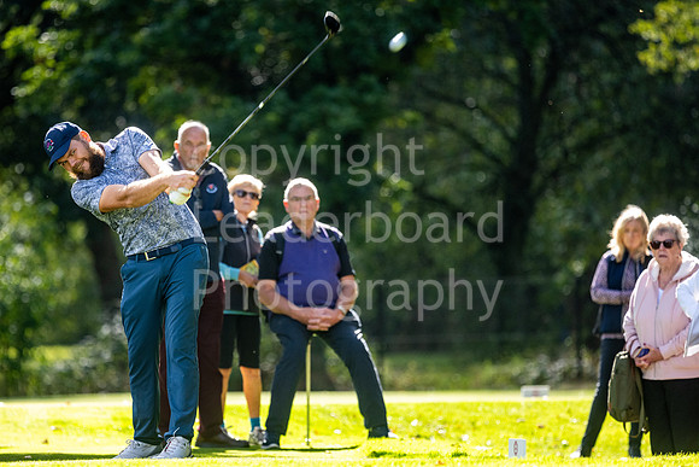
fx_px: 8004
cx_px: 232
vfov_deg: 3.3
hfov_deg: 5.0
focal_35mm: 412
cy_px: 241
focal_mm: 300
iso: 400
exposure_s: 1/800
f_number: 4
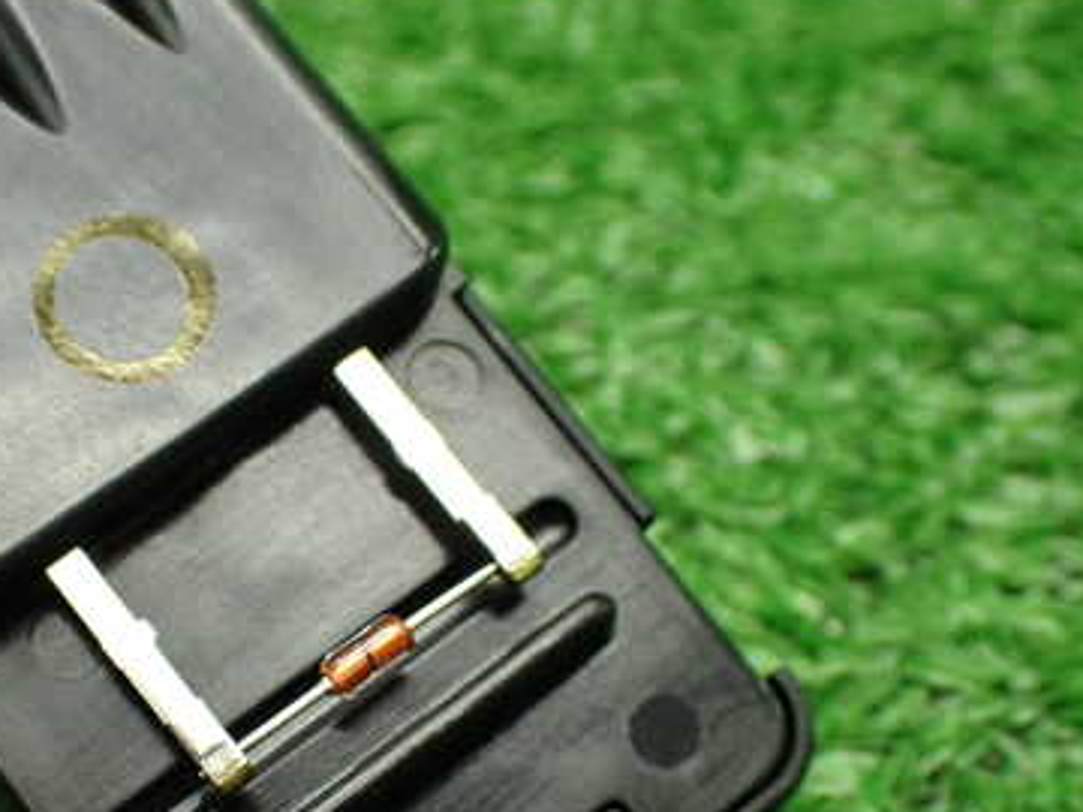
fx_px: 1877
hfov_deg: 31.7
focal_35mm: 60
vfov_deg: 24.1
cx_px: 307
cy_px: 611
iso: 800
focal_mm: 6.37
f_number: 2.5
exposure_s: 1/125
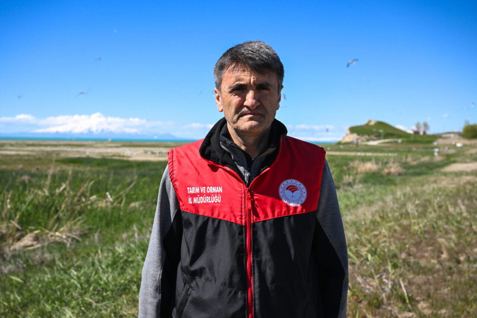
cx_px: 238
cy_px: 159
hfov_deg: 45.4
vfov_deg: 31.2
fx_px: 570
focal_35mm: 43
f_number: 5.6
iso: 800
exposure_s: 1/5000
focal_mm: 43
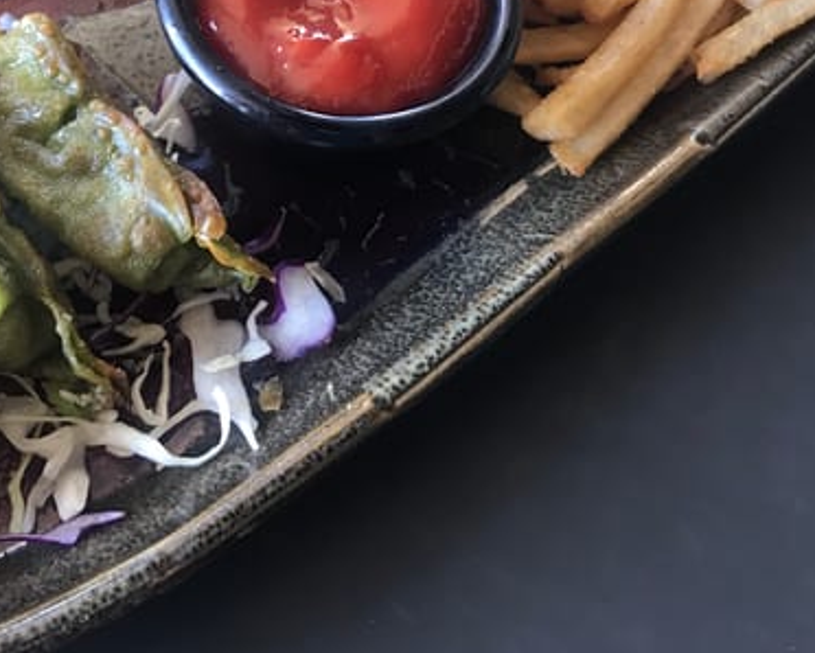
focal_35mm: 47
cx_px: 234
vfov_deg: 31.4
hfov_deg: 38.8
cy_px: 147
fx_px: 1134
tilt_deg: -59.1
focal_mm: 3.99
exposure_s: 1/17
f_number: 1.8
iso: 40
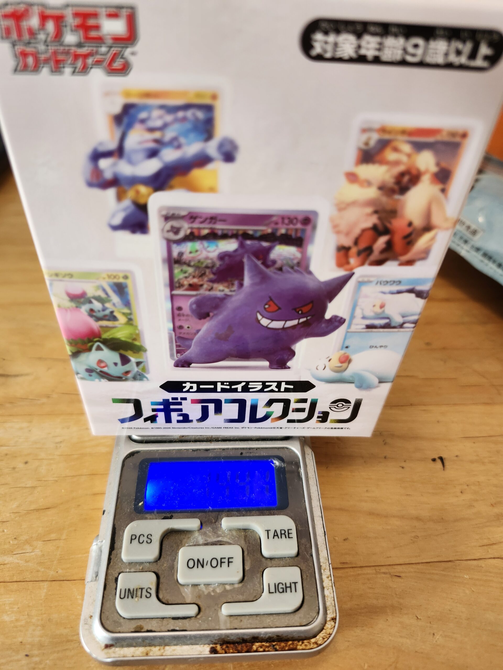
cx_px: 252
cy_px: 335
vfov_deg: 73.9
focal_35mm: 23
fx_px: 446
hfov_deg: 58.9
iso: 200
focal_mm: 5.54
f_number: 1.8
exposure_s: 1/100
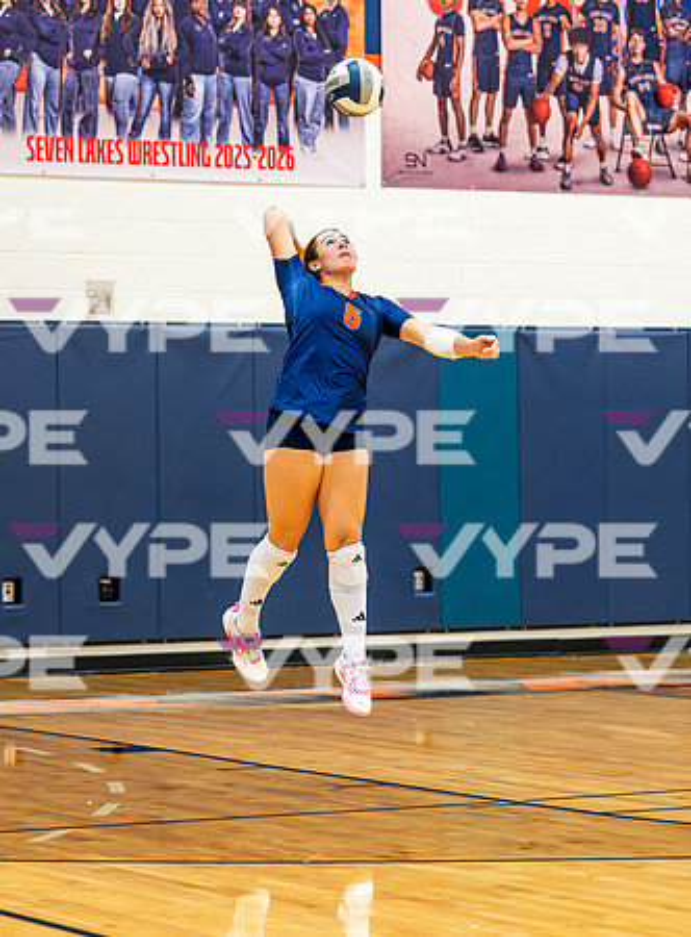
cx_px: 484
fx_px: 3639
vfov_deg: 14.7
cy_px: 487
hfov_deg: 10.8
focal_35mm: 135
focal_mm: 88
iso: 2800
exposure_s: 1/800
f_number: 2.8
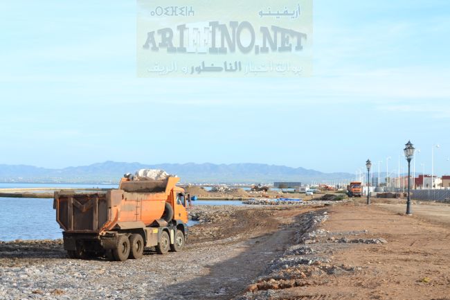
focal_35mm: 68
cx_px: 225
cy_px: 150
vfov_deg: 20.2
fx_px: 843
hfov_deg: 29.9
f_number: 8
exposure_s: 1/250
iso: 100
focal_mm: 45
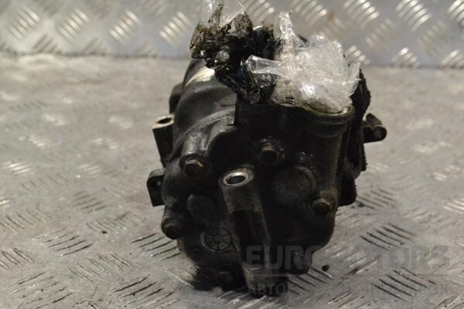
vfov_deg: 22.6
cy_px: 154
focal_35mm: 60
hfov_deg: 33.4
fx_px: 773
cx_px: 232
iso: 3200
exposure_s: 1/250
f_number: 8
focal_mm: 40
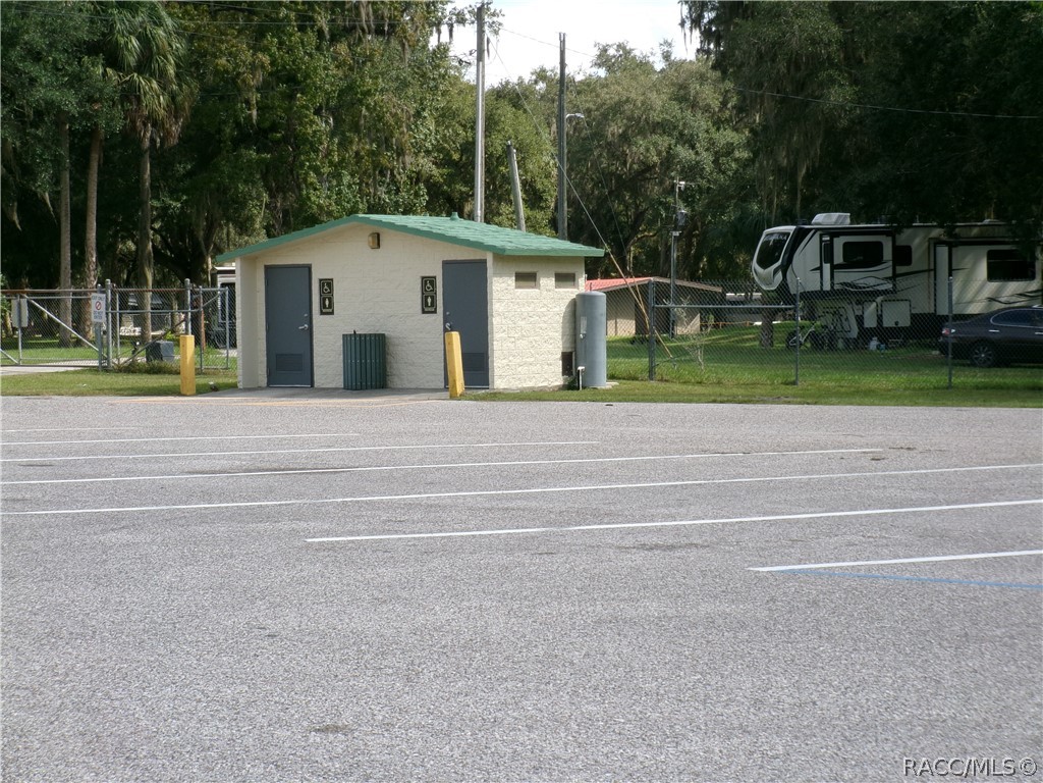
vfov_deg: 15.6
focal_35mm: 95
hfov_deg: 20.7
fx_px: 2862
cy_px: 392
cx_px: 522
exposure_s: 1/340
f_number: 5.8
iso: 100
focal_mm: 16.9
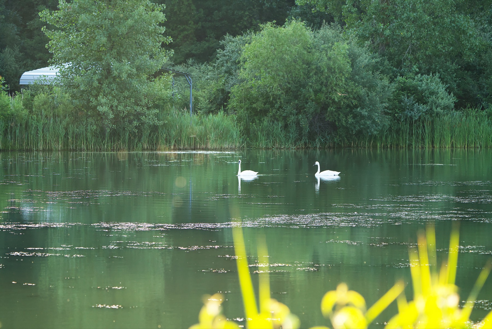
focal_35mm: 200
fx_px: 2735
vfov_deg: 6.9
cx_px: 246
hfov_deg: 10.3
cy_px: 164
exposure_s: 1/640
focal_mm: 200
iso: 1000
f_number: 7.1
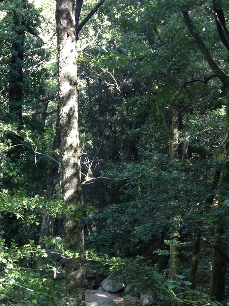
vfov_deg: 23.8
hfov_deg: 19.0
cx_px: 50
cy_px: 332
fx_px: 679
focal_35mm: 77
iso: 64
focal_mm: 4.28
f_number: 2.4
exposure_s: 1/60
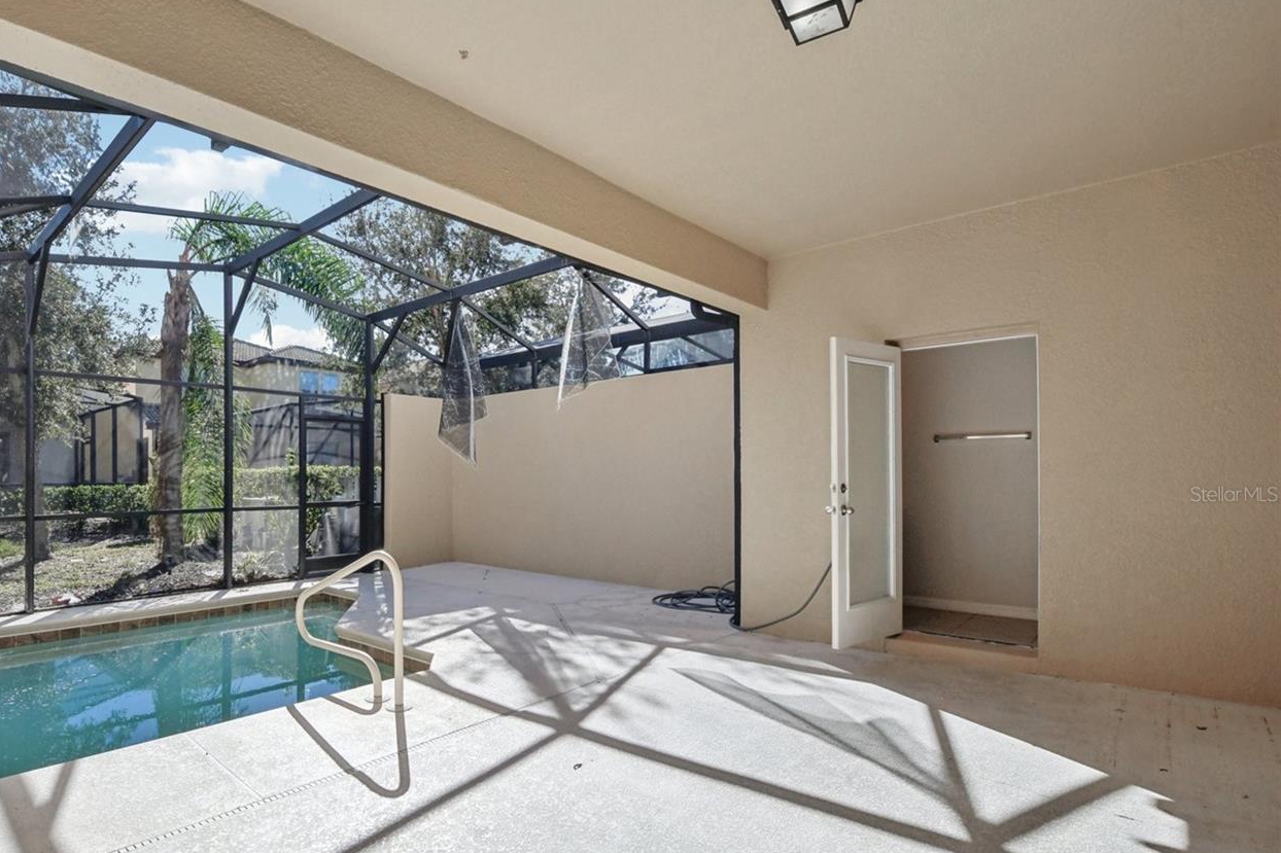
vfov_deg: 67.0
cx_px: 458
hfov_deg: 87.7
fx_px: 640
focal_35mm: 18
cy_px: 494
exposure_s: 1/800
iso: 400
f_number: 8
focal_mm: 14
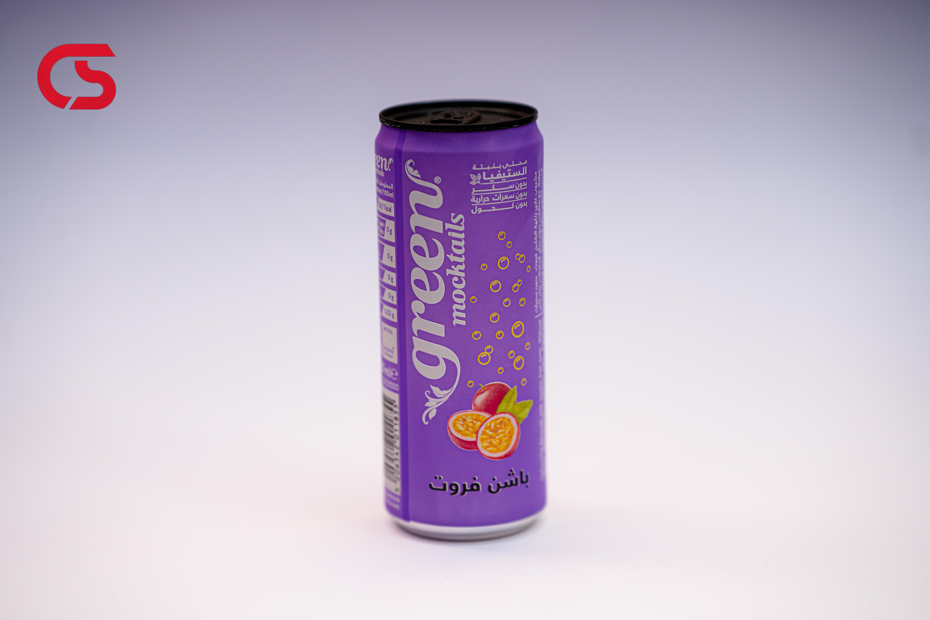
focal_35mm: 85
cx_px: 465
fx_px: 2196
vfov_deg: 16.1
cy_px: 310
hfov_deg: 23.9
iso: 100
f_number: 2.2
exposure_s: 1/250
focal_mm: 85
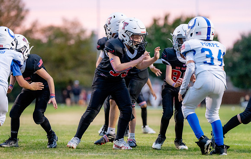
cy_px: 86
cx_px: 124
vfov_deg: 7.1
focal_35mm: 186
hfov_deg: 11.2
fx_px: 1276
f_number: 2.8
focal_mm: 150
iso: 4000
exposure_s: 1/1250
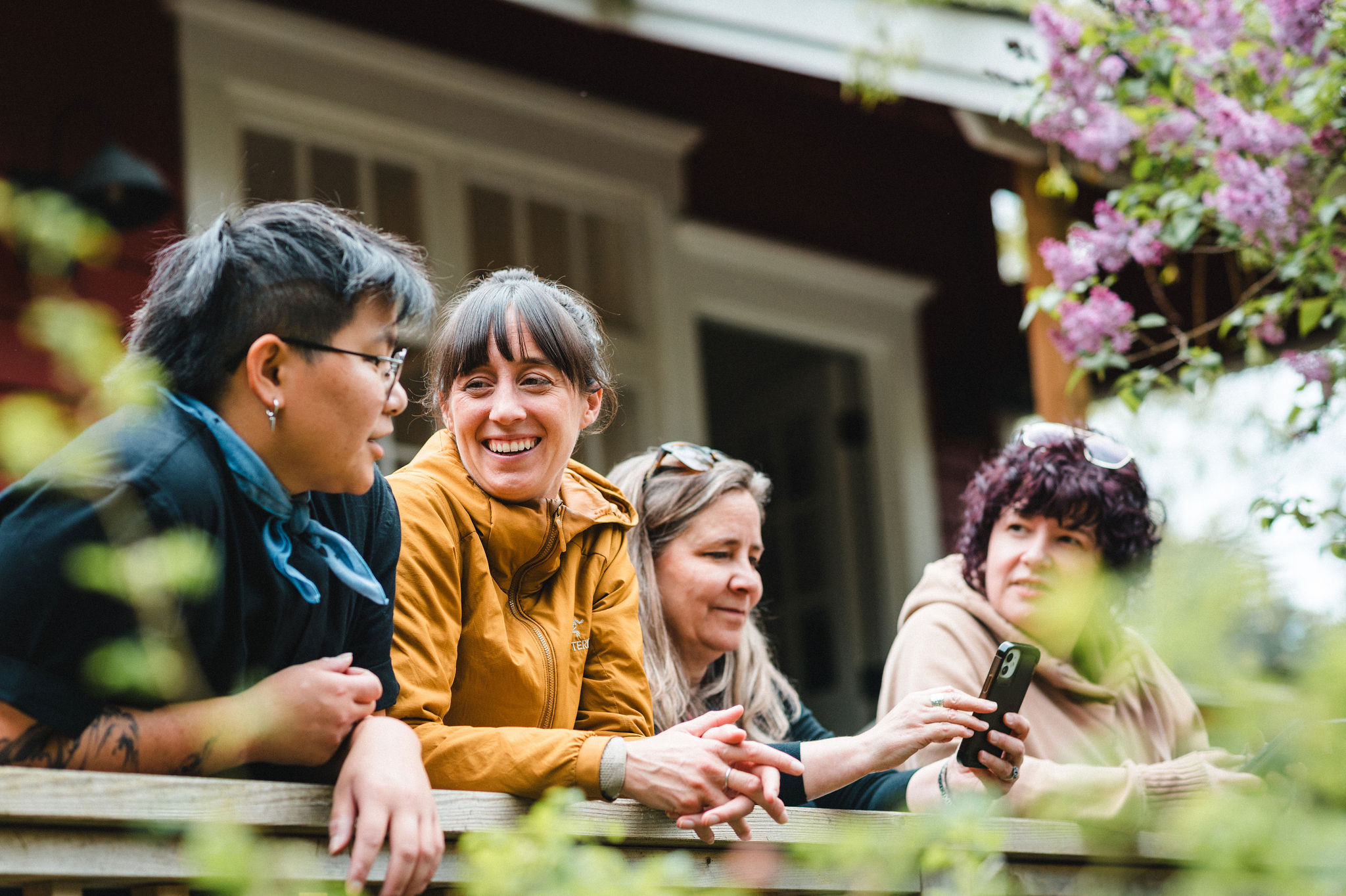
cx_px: 673
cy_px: 448
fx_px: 3179
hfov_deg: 23.9
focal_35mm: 85
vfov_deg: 16.1
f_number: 3.2
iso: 320
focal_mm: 85
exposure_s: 1/1000
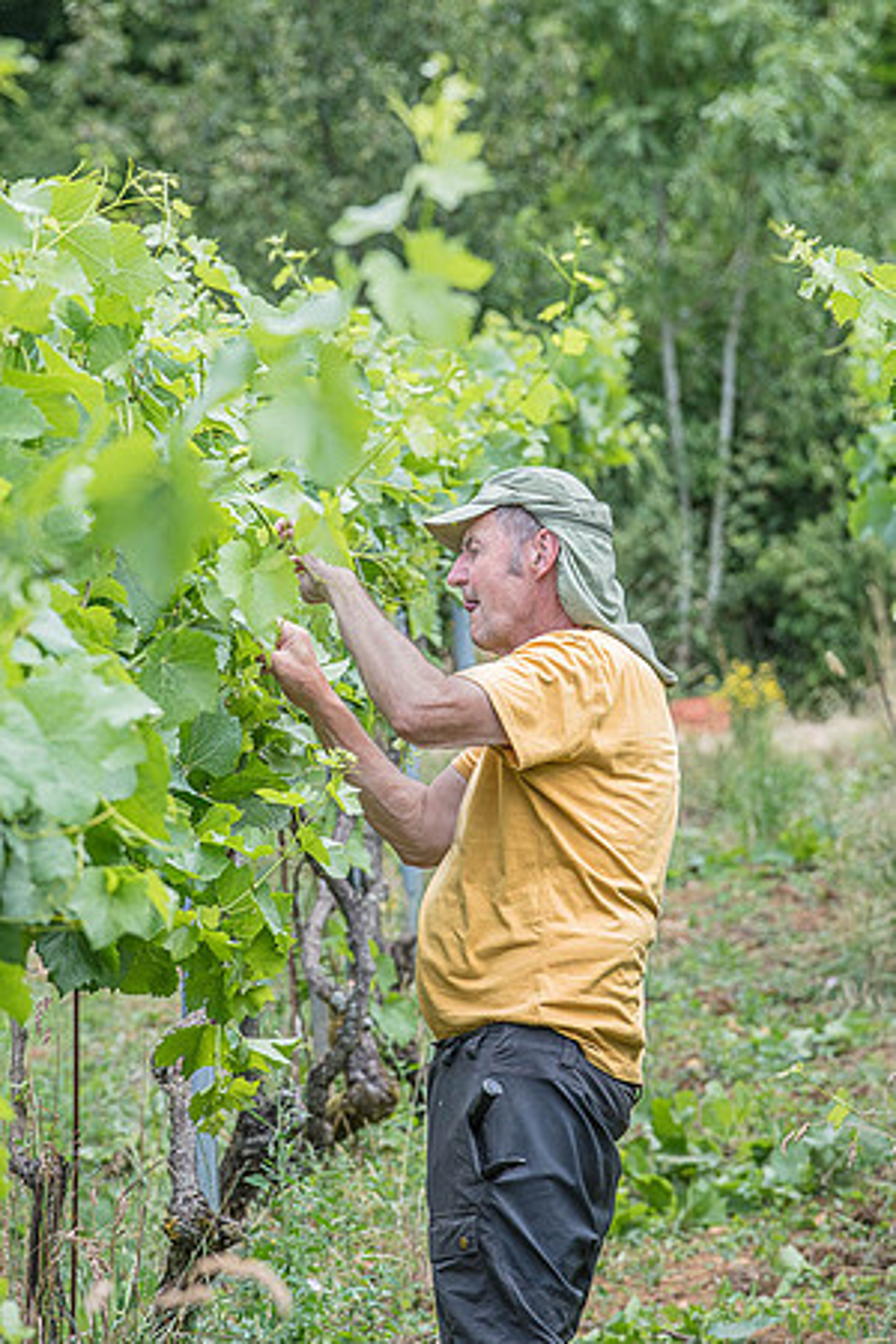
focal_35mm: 200
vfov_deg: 10.3
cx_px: 448
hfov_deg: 6.9
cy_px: 672
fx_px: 7466
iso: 400
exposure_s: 1/200
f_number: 8
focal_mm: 200
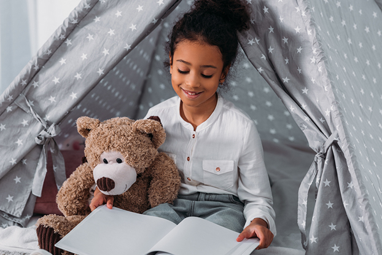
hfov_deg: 13.2
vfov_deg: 8.9
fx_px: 1645
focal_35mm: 155
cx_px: 191
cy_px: 128
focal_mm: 155
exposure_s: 1/200
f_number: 4
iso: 160
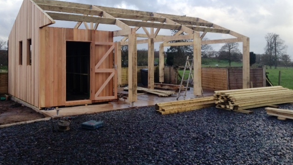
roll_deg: -0.7
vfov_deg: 30.2
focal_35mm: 39
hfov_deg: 51.6
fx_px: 303
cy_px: 57
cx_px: 146
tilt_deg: -2.6
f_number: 2.4
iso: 50
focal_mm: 4.28
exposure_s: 1/336
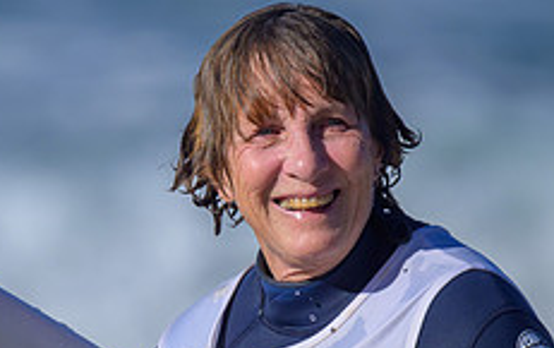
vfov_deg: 0.4
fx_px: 44791
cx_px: 166
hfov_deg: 0.7
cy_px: 407
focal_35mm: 2963
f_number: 9
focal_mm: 1120
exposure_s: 1/2000
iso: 640
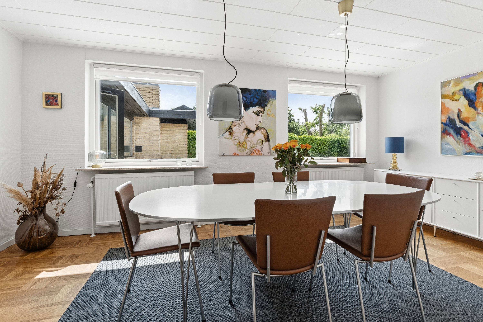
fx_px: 231
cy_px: 161
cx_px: 242
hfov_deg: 92.4
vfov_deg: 69.7
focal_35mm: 17
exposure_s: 1/60
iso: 200
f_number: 8
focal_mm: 11.5
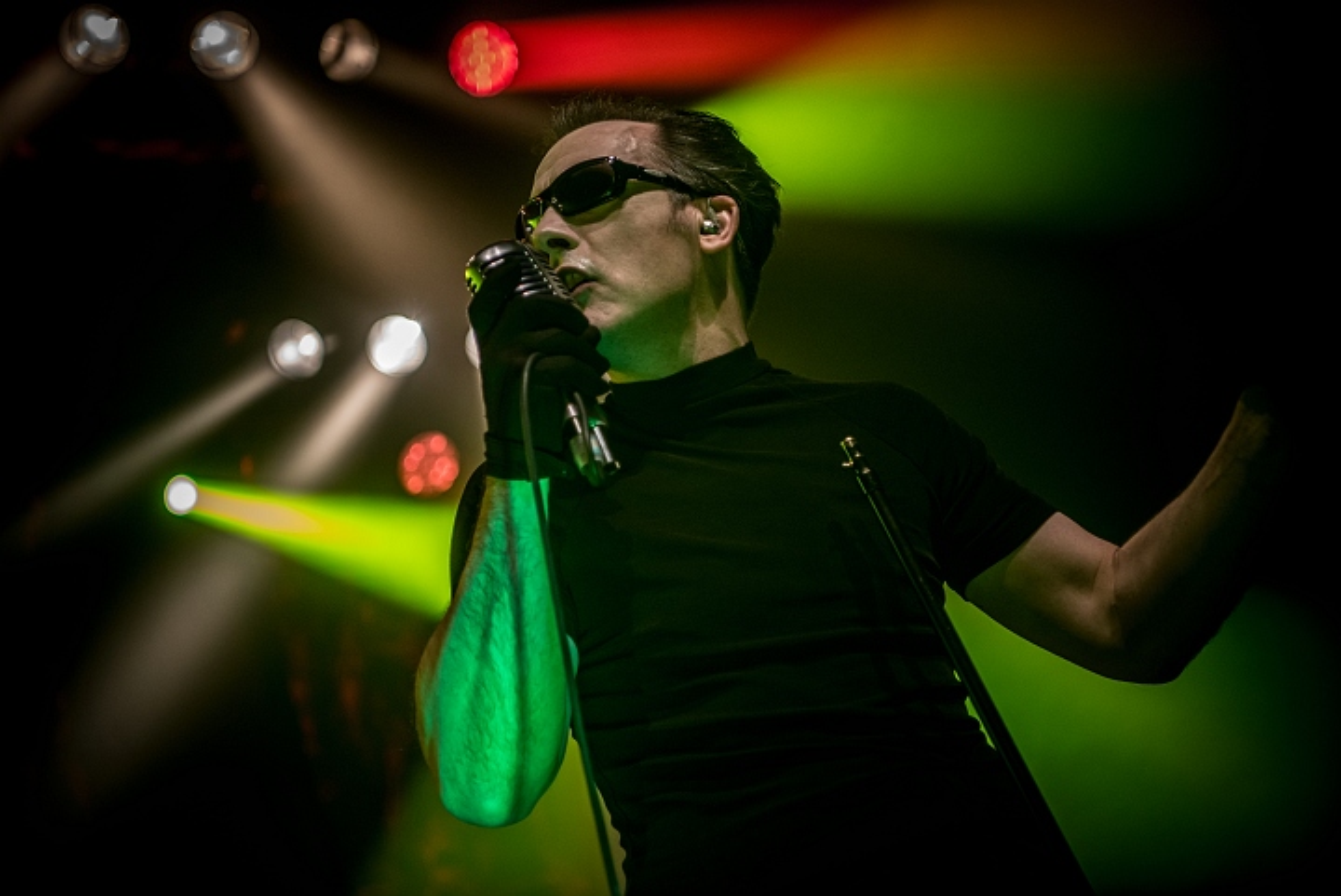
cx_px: 670
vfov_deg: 21.9
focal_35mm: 62
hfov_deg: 32.4
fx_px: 2311
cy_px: 448
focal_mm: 62
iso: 1250
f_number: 2.8
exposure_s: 1/100
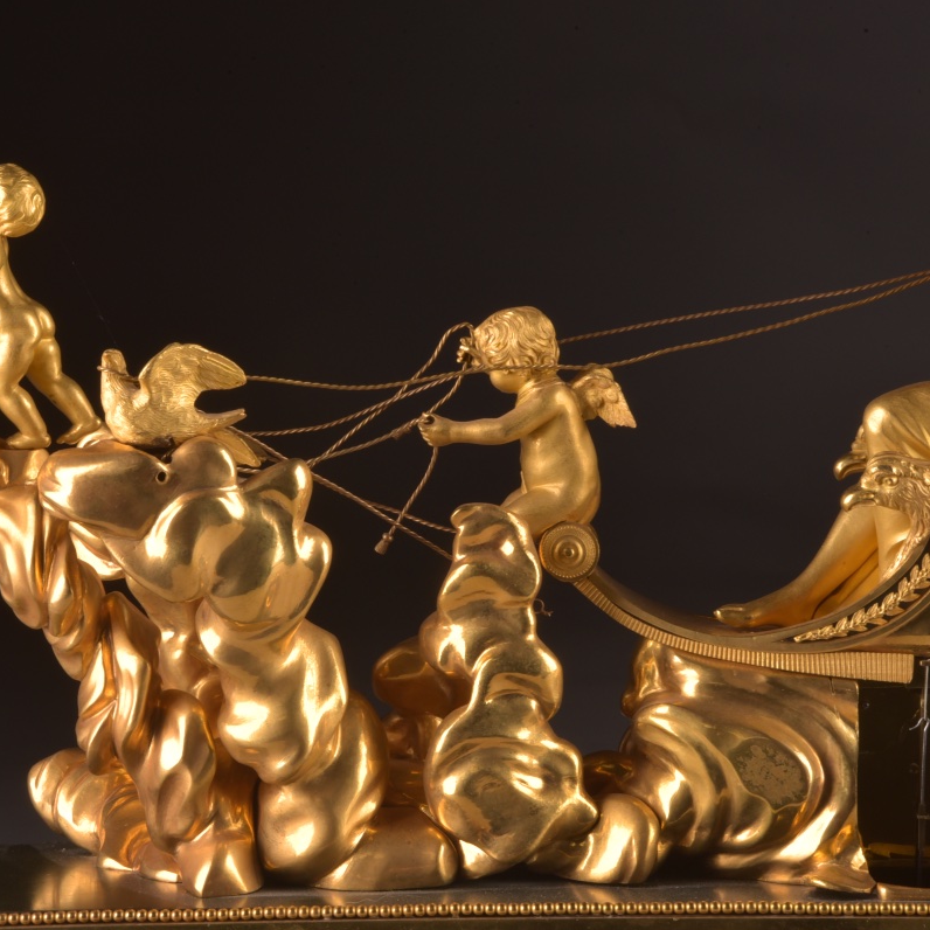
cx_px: 304
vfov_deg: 8.0
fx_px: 6626
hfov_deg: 8.0
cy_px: 466
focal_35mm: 218
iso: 400
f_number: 25
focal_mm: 170
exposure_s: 1/125
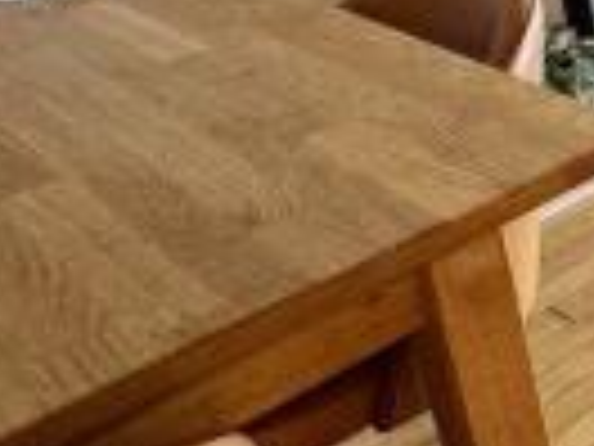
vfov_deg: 22.3
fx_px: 1064
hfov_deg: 21.2
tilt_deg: -17.8
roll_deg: +2.2
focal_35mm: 62
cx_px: 1060
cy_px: -52
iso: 160
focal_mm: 2.22
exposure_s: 1/50
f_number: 2.2
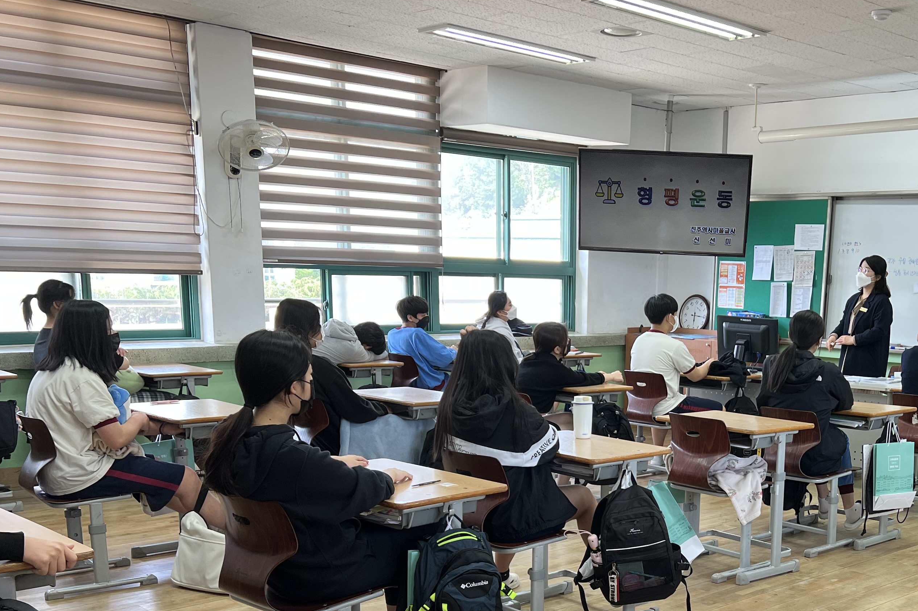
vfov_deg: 30.3
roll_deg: -1.3
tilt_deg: -12.4
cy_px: 501
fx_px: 1096
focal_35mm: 43
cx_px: 666
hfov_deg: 44.2
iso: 50
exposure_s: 1/120
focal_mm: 5.7
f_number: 1.5
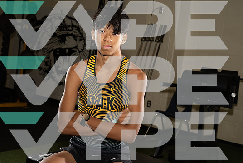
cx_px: 114
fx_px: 358
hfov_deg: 37.5
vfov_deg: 25.5
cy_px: 81
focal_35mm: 53
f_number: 6.3
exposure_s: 1/250
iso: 400
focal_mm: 49
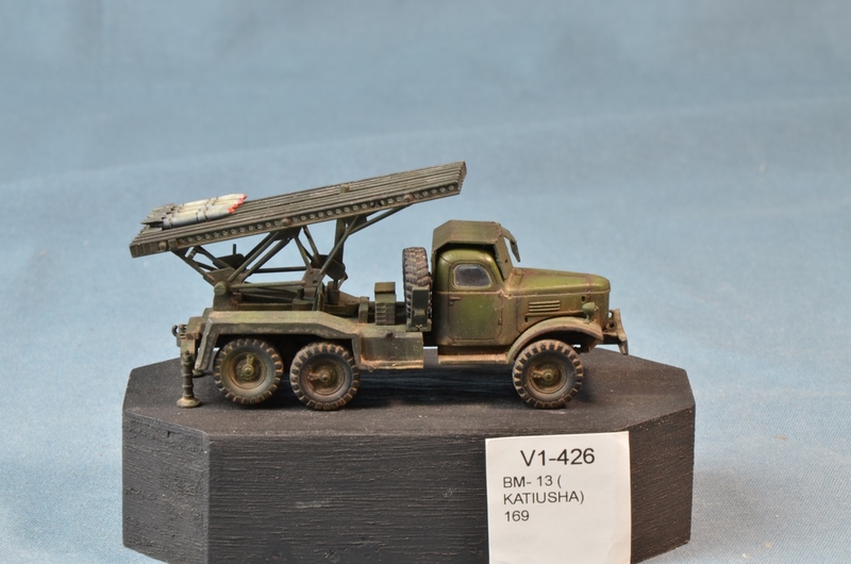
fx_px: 3716
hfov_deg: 13.1
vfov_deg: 8.7
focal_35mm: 158
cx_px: 426
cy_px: 282
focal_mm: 105
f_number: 20
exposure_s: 1/1.3
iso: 200
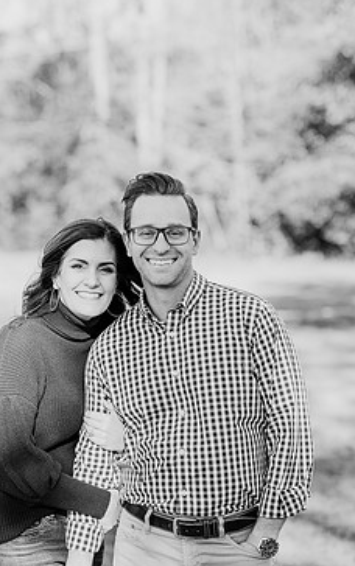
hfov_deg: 12.2
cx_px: 143
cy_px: 328
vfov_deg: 19.4
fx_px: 1654
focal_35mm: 107
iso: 200
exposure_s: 1/1000
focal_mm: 85
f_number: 2.5
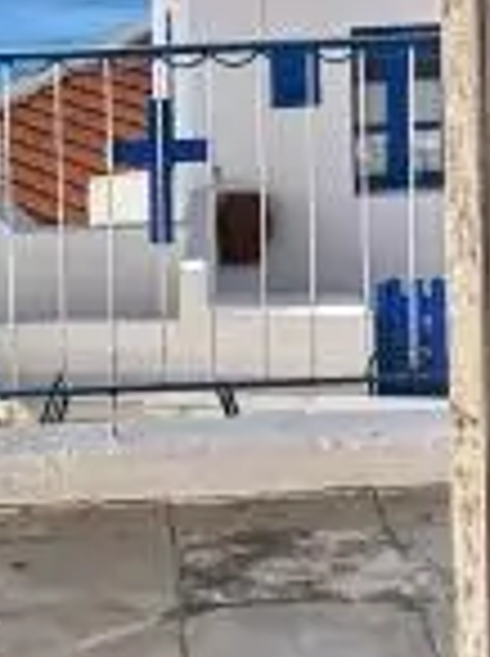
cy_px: 274
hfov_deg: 17.4
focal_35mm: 83
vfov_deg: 23.6
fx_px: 1571
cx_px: 34
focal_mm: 3.95
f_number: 1.6
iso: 50
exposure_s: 3
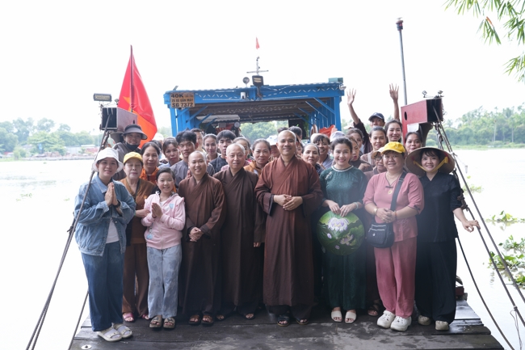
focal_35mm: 39
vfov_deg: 34.2
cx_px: 262
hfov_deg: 49.6
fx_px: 569
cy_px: 175
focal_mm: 39
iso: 125
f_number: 4.5
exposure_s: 1/125
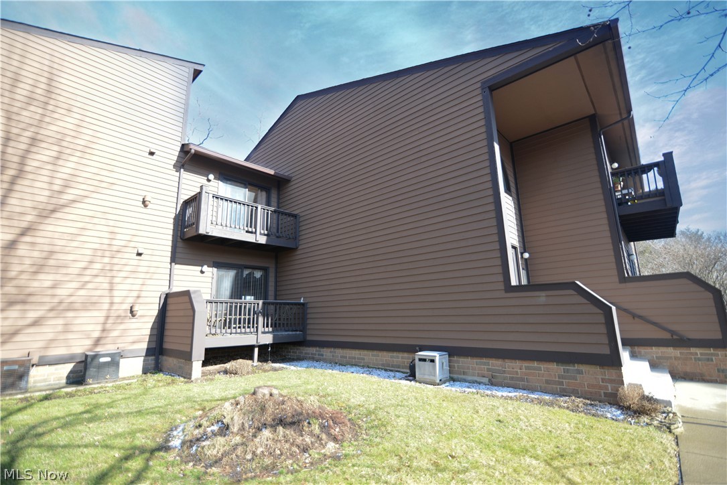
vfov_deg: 73.8
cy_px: 242
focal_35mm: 16
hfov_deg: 96.7
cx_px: 364
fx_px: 323
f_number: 2.8
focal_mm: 16
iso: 400
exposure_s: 1/1000
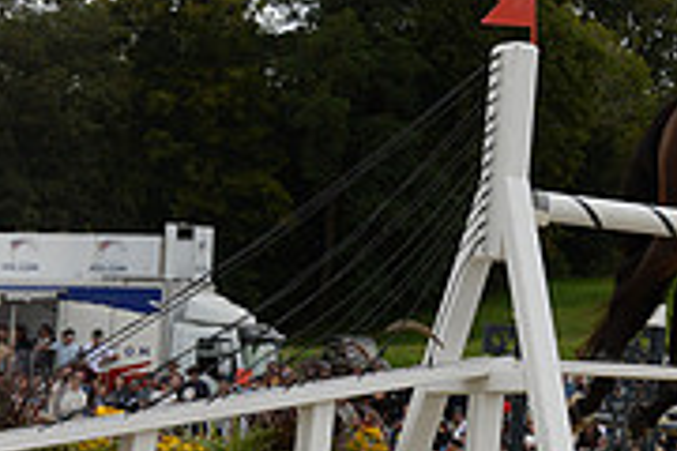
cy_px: 11
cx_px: 1079
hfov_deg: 12.1
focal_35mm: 161
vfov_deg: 8.5
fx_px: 3027
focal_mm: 50
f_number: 8
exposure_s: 1/3200
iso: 1250
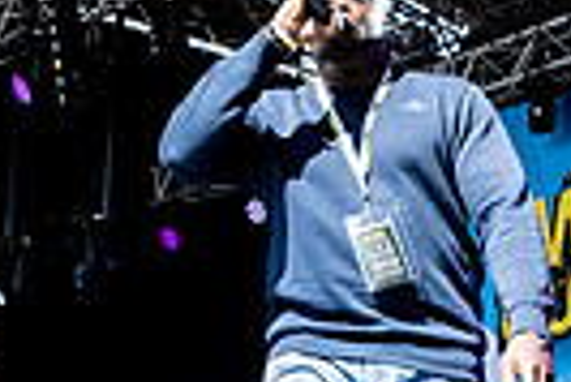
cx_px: 325
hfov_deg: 17.8
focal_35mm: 115
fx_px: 1826
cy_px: 339
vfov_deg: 11.9
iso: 640
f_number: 5.6
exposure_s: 1/1250
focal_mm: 24
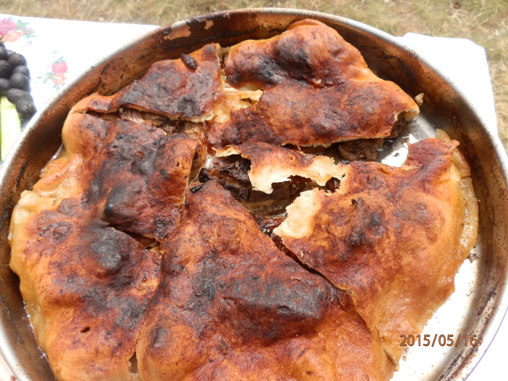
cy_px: 190
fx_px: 411
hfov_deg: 63.4
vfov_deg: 49.7
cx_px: 254
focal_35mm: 28
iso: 64
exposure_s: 1/500
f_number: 3.1
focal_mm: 5
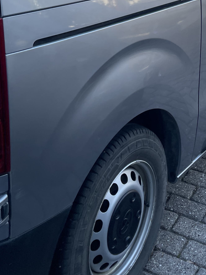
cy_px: -15
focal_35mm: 59
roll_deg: -0.8
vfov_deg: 29.9
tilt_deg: -12.6
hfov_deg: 24.3
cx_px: 172
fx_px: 468
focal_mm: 4.2
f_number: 1.6
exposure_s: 1/491
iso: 32
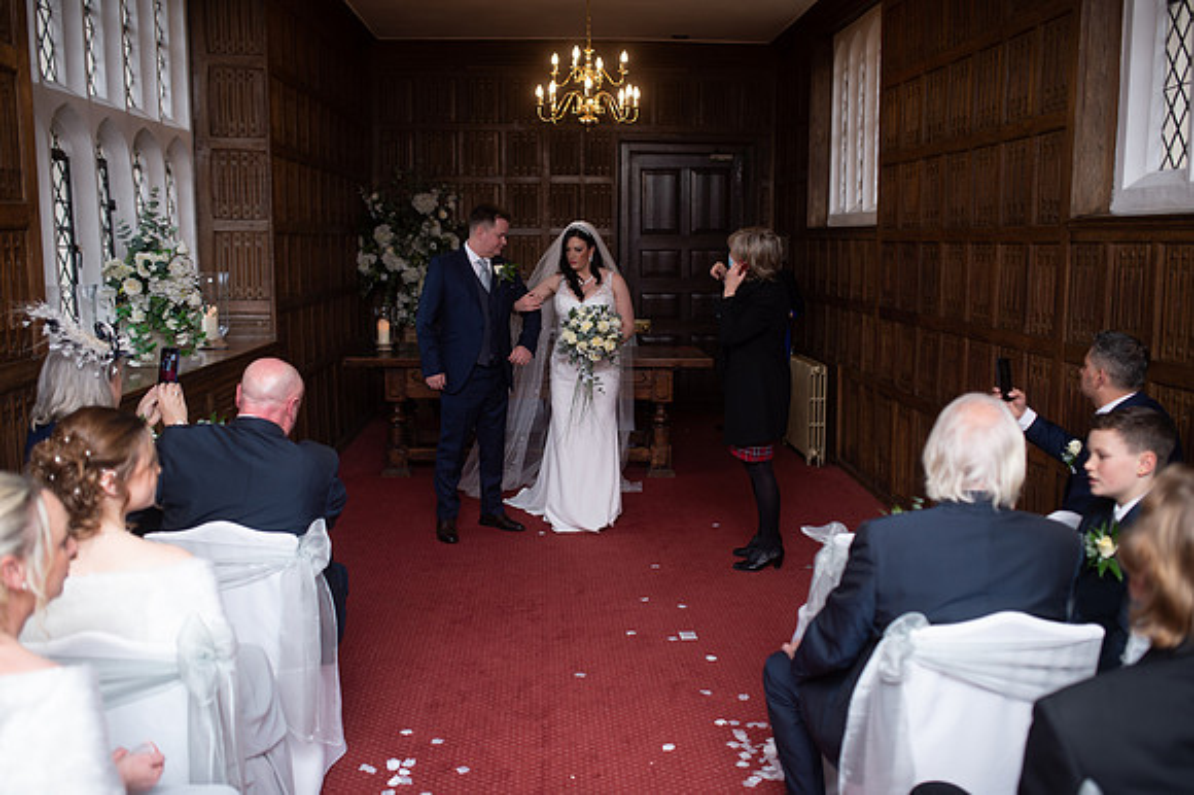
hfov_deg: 54.5
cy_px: 398
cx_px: 597
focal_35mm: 35
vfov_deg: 37.8
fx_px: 1160
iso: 160
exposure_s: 1/160
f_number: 2.5
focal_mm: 35
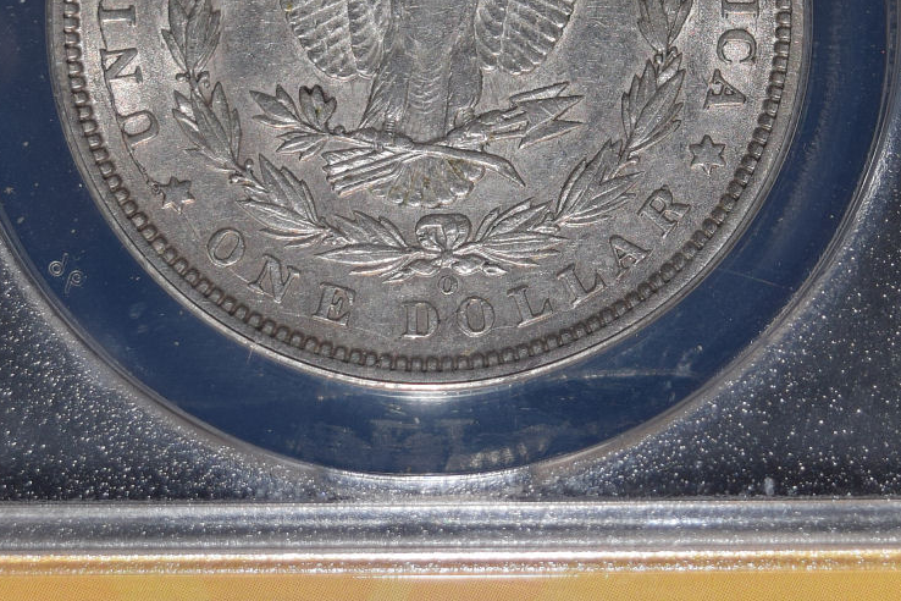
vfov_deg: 14.0
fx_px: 2453
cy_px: 313
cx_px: 431
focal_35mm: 98
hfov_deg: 20.8
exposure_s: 1/100
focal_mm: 40
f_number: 4.8
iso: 180
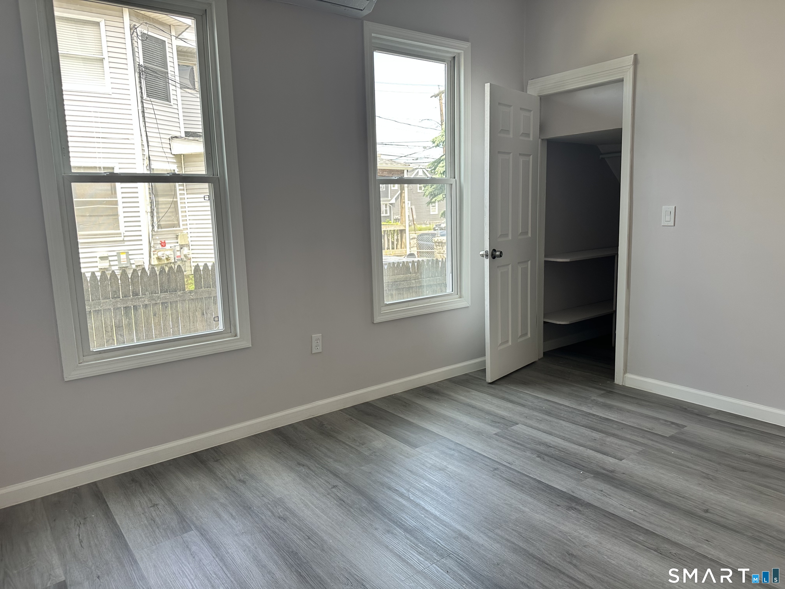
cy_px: 294
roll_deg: +1.2
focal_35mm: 24
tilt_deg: -9.1
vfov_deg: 56.8
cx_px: 392
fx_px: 544
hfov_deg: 71.6
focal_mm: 6.86
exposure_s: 1/158
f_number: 1.78
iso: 80
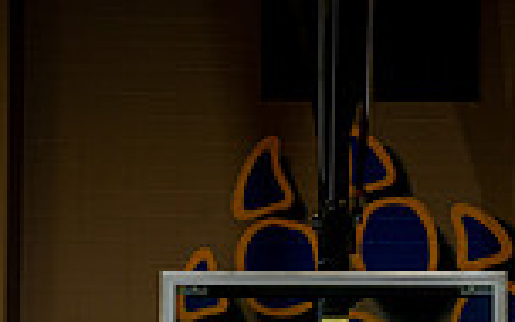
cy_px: 736
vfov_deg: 9.7
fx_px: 1698
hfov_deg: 17.2
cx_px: 305
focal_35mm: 121
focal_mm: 40
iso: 400
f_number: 8
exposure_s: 1/250
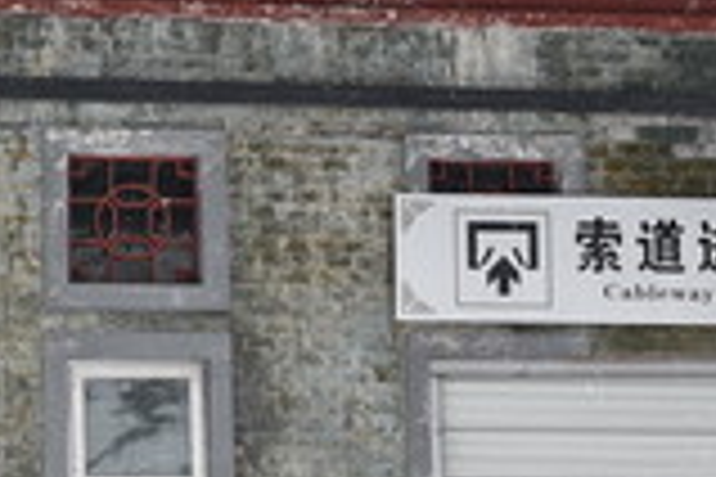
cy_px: 623
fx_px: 3003
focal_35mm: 151
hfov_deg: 13.4
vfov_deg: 8.9
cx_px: 14
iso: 200
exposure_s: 1/160
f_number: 8
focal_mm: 40
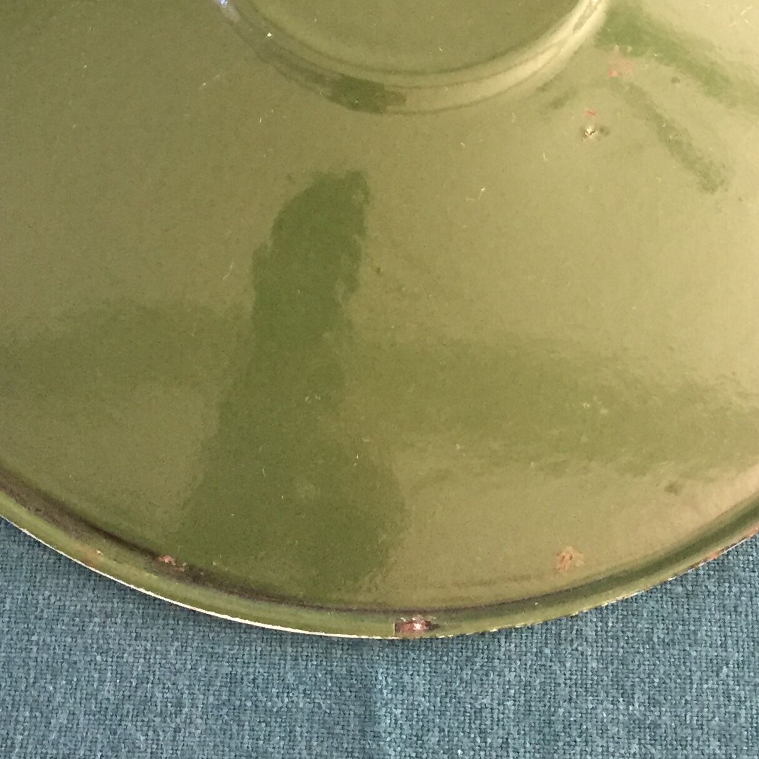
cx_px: 390
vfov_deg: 23.6
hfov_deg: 25.0
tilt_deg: -65.1
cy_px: -56
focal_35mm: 69
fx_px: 1712
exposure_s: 1/33
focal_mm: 4.15
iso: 200
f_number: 2.2
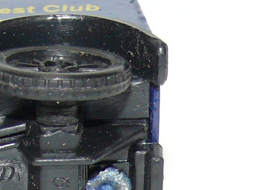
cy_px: 163
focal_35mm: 370
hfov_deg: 5.3
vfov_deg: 4.0
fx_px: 2703
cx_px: -183
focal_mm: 12.9
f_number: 4
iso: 100
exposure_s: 1/30
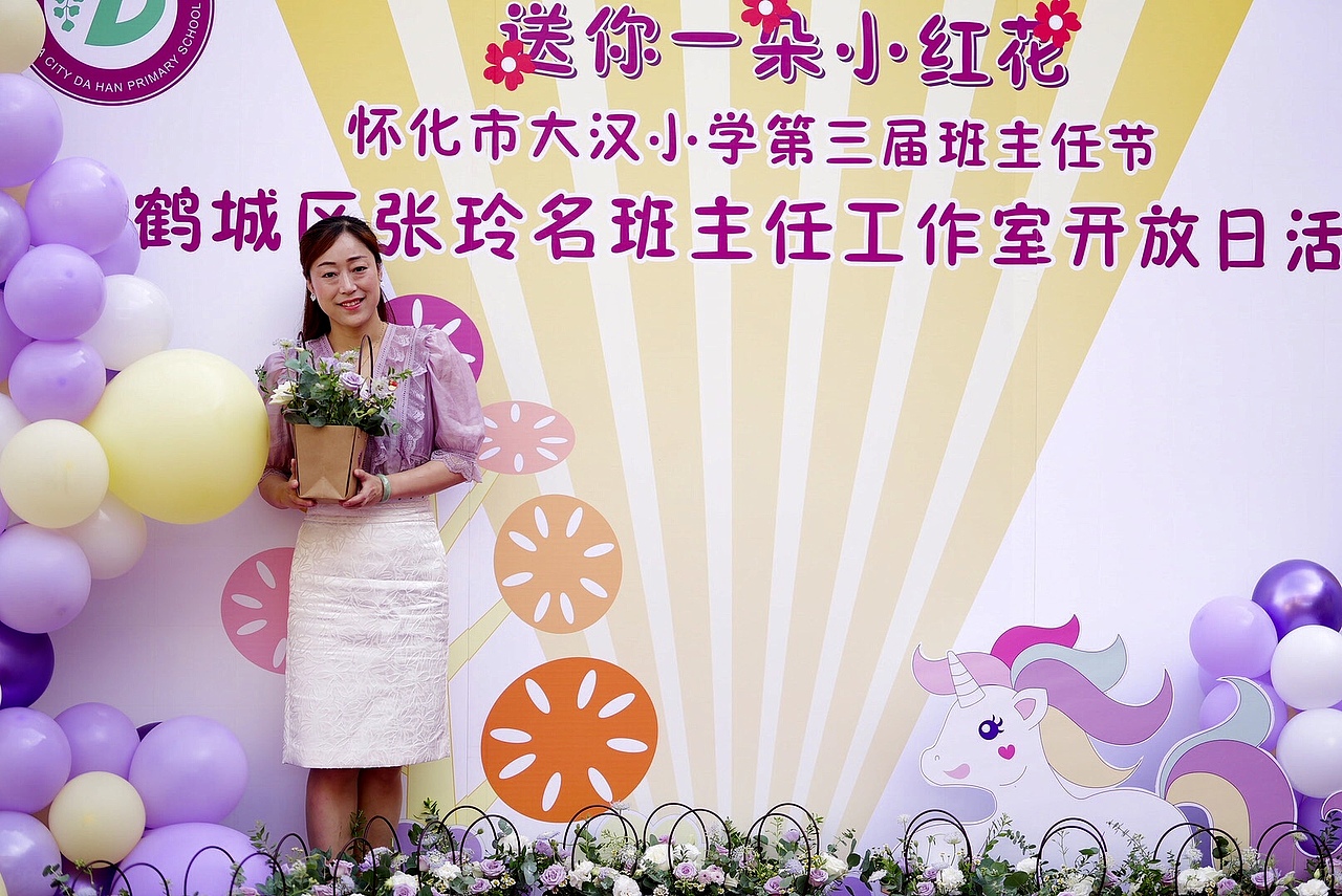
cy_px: 448
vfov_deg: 16.1
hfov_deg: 23.9
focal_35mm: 85
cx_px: 671
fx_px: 3170
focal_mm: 85
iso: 100
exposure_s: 1/1000
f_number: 1.4
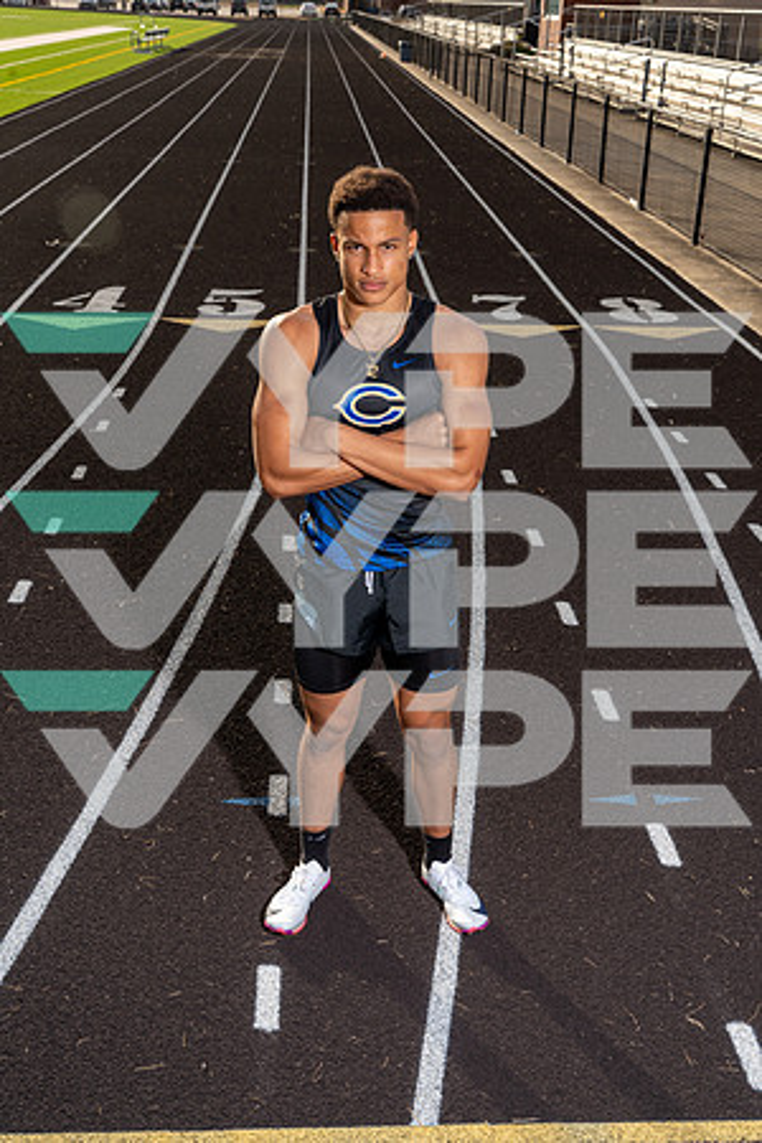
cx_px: 381
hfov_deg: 33.4
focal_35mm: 40
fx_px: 1270
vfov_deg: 48.5
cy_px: 572
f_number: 10
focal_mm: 40
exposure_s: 1/250
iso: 160
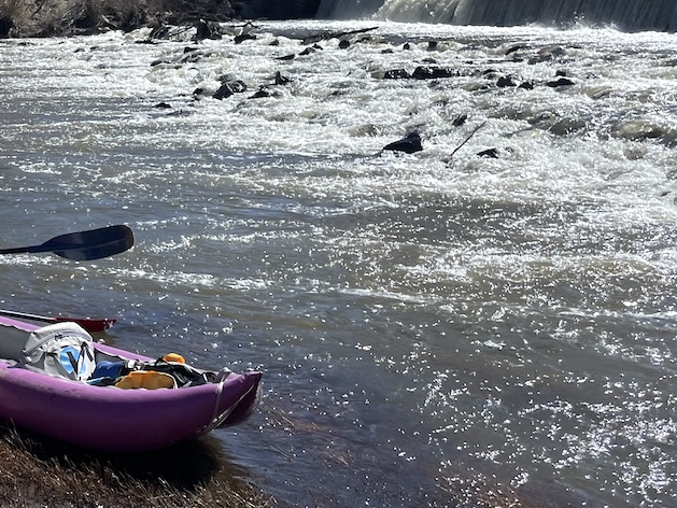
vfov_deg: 23.4
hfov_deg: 28.9
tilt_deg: -5.1
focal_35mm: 62
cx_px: -27
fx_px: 1213
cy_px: 118
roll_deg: +0.0
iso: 32
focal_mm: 4.2
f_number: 1.6
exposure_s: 1/4464
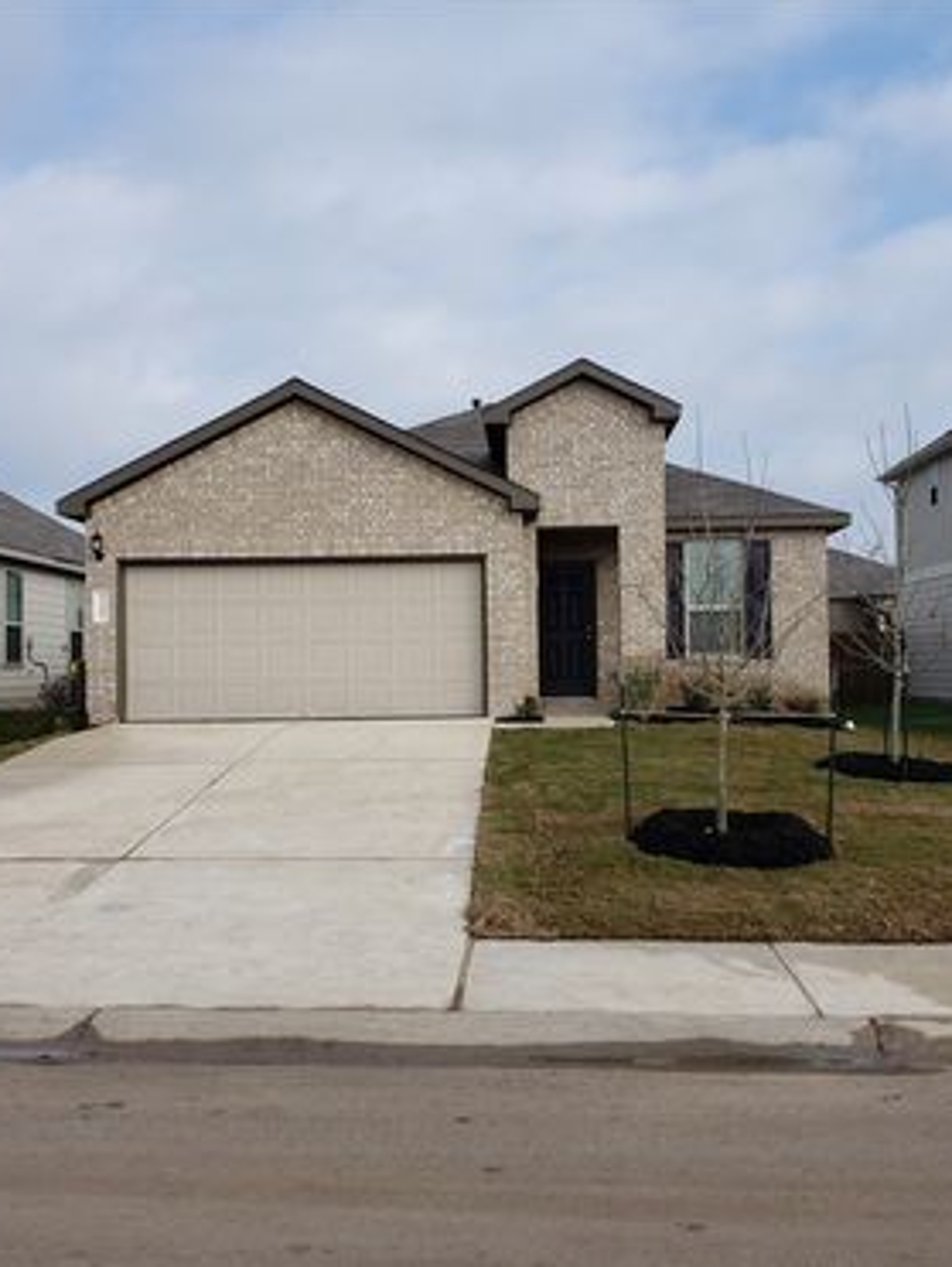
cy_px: 634
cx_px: 481
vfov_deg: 52.6
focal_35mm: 35
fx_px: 1281
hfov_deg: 40.8
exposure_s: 1/1160
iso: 50
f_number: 2.4
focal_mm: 4.3
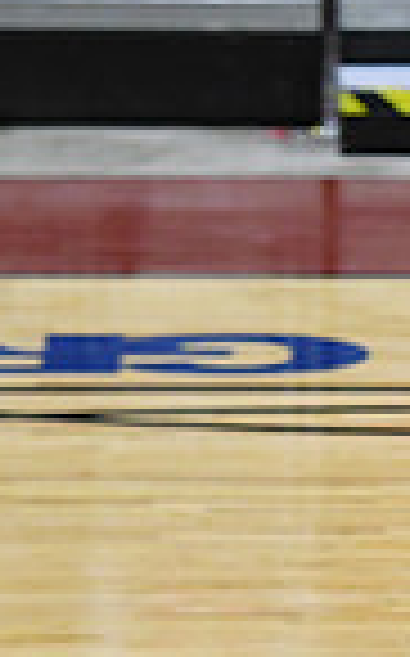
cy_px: 556
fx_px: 12593
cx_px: 1158
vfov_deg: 3.0
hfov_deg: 1.9
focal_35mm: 703
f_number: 2.8
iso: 3200
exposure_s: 1/400
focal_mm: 116
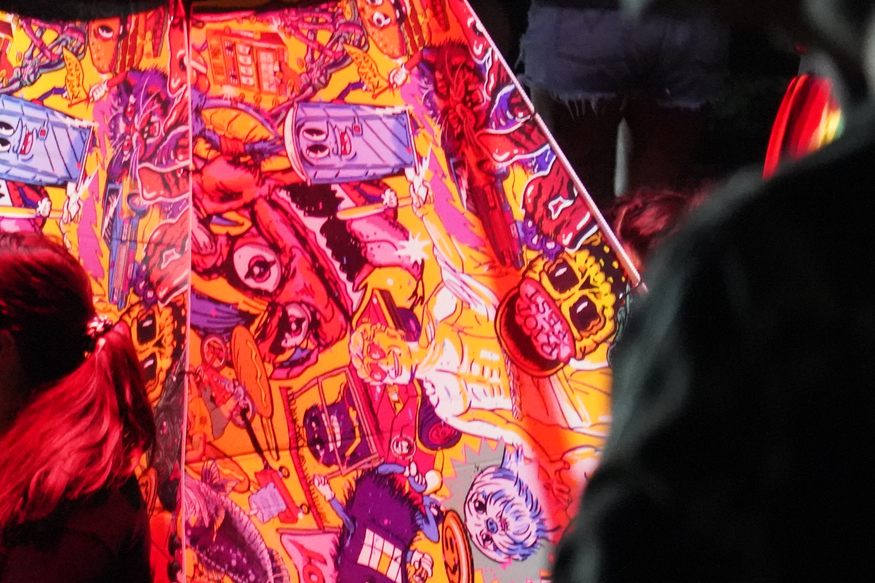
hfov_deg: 7.5
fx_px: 6660
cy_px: 368
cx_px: -83
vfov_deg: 5.0
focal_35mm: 274
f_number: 4
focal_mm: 105
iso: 12800
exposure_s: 1/160
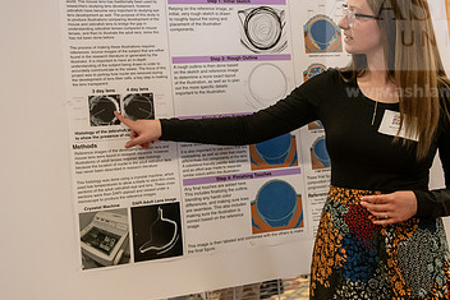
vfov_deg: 24.2
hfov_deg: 35.4
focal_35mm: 56
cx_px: 288
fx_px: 700
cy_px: 118
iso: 2500
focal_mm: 34
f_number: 3.2
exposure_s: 1/160
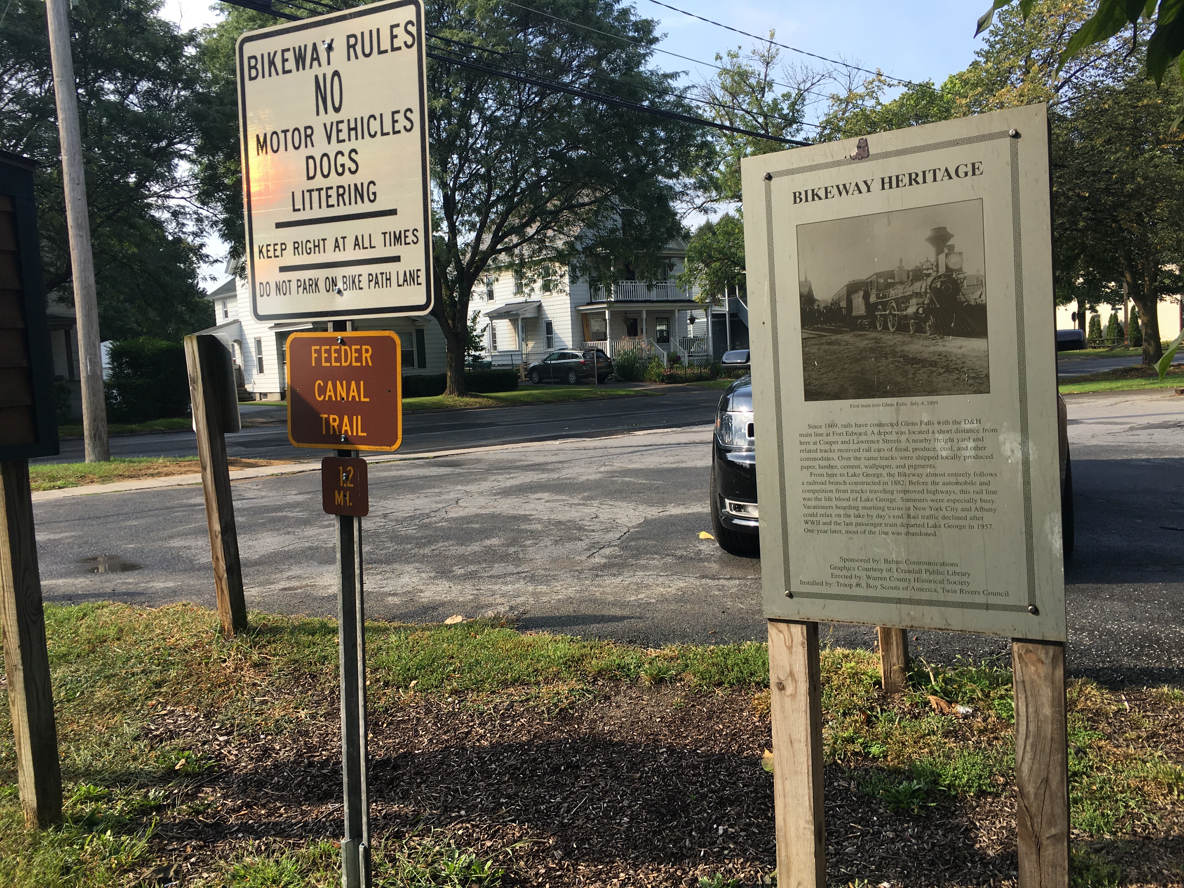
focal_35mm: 29
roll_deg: +3.4
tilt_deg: -4.6
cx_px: 592
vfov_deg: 48.2
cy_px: 444
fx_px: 992
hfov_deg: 61.7
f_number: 2.2
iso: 25
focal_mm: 4.15
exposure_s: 1/712
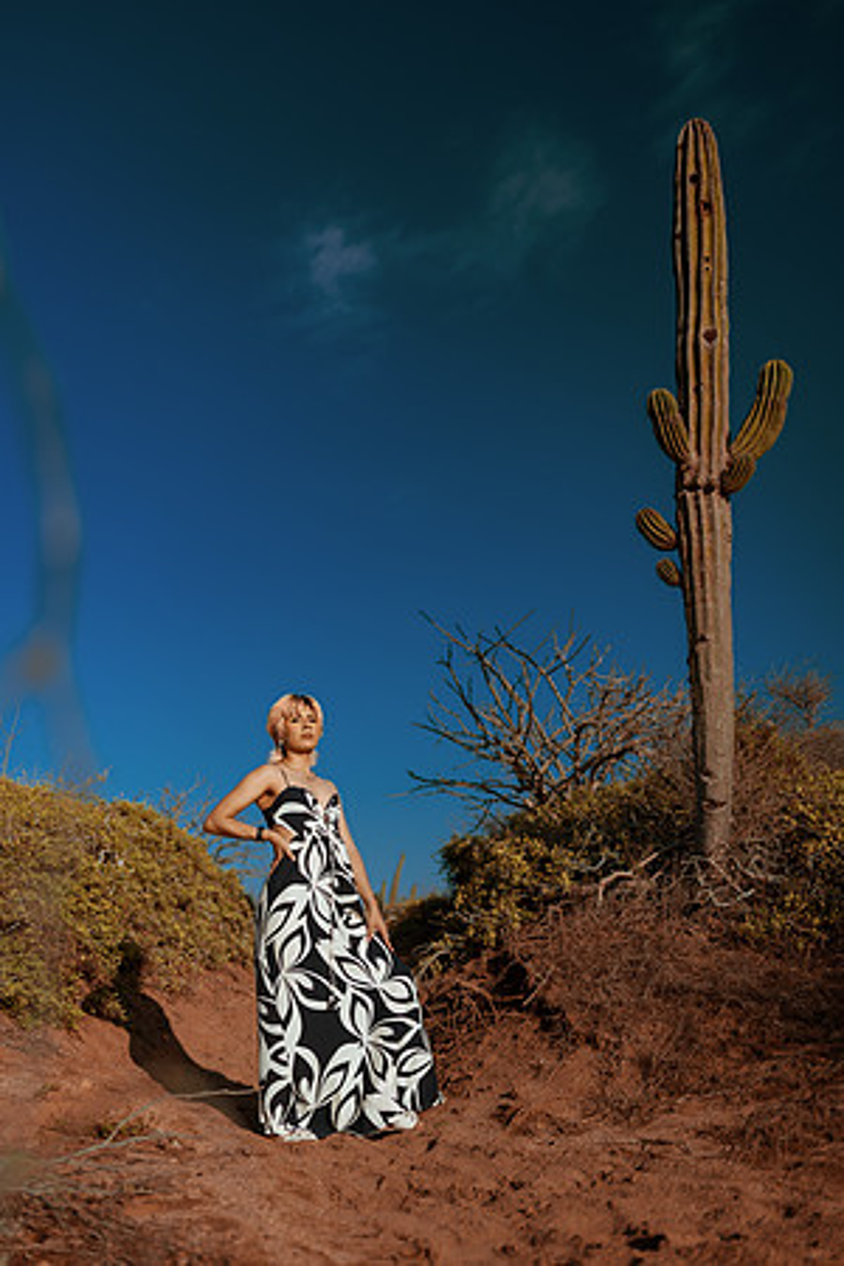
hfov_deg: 37.9
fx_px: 1231
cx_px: 422
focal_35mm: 35
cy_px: 633
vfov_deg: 54.4
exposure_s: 1/8000
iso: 100
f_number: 2
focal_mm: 35
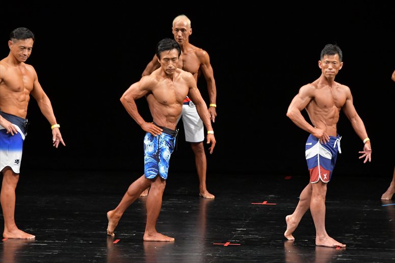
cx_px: 198
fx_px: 2961
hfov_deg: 7.6
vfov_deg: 5.1
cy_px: 132
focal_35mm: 270
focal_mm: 180
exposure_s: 1/400
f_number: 5.6
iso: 3200
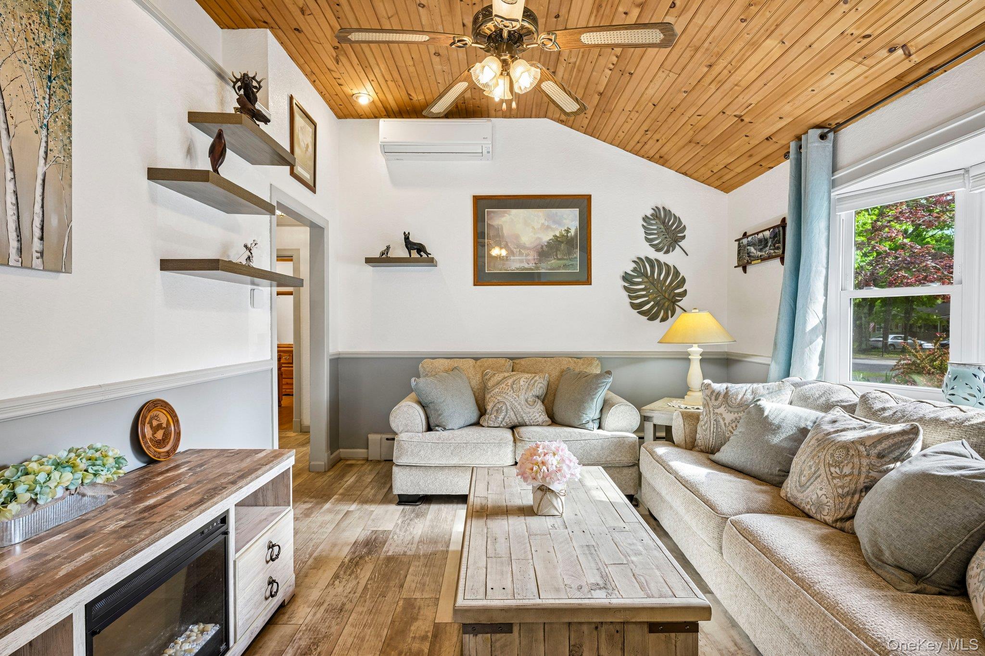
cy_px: 328
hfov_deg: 90.0
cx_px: 492
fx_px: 492
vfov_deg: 67.4
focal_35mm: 18
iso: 160
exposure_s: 1/8
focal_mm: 18
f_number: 9
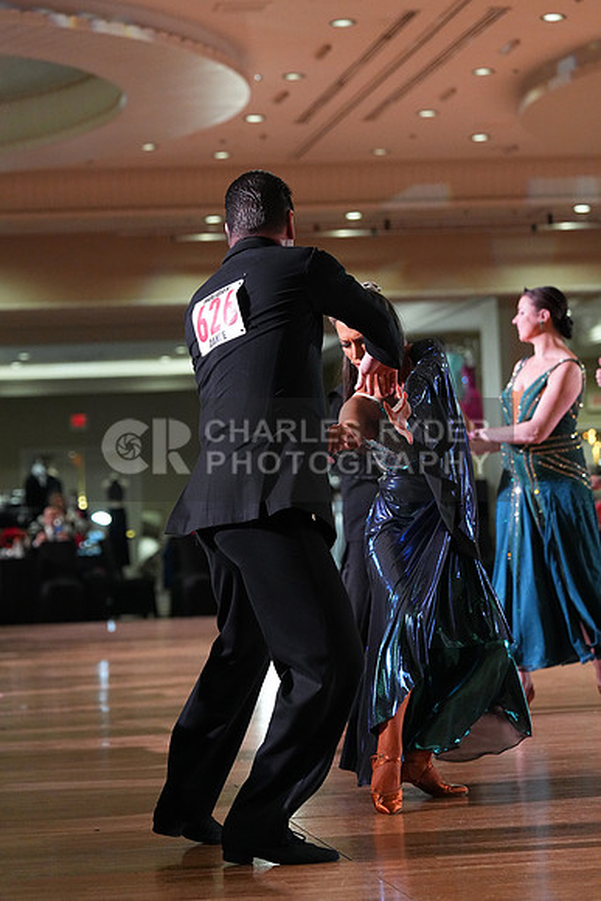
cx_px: 300
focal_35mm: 112
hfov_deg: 12.2
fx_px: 2803
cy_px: 450
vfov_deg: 18.3
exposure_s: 1/400
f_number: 4.5
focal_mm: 112
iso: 6400
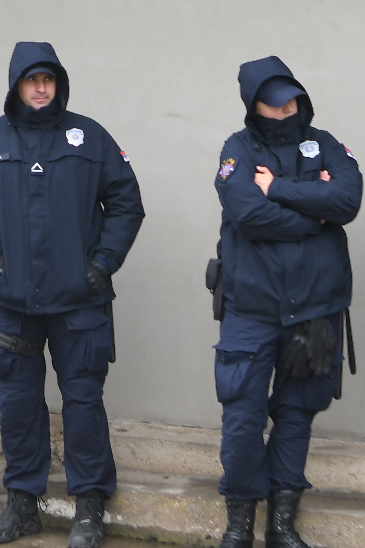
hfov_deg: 8.6
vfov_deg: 12.7
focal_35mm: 158
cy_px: -107
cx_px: -88
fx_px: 2404
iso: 500
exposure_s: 1/500
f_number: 4
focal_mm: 34
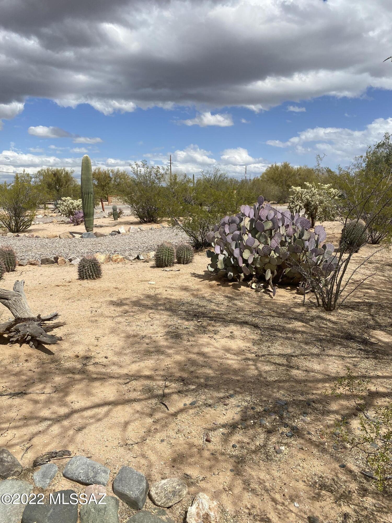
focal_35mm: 26
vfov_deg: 67.3
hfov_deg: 53.1
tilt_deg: -9.6
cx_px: 196
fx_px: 393
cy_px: 262
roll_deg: +1.4
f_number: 1.8
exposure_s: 1/5025
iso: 32
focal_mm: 4.25
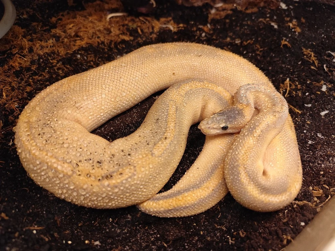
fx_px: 223
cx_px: 168
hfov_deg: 73.9
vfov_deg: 58.9
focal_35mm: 23
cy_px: 126
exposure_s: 1/33.3
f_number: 1.65
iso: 1000
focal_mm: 6.19
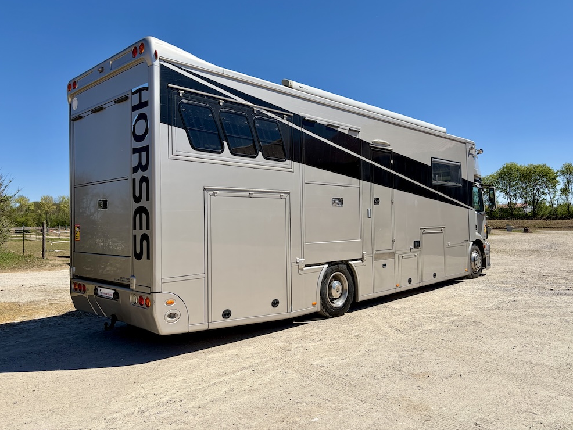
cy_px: 208
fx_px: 447
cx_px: 292
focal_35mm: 27
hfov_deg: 65.3
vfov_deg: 51.4
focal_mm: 5.96
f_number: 1.6
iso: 50
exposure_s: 1/5348
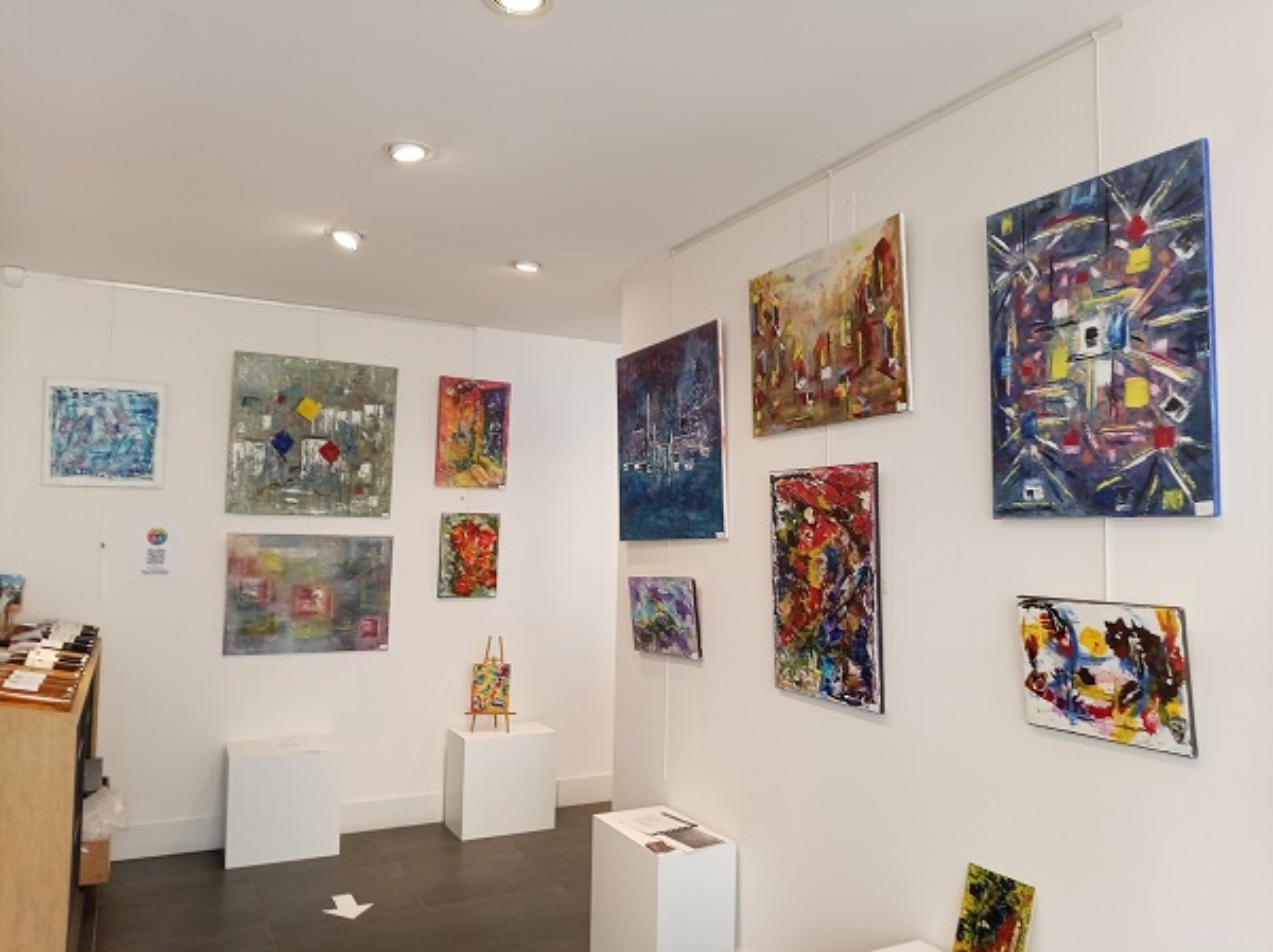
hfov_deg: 69.4
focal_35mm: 25
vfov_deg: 54.8
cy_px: 476
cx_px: 636
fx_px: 919
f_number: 1.8
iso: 103
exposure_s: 1/33.3
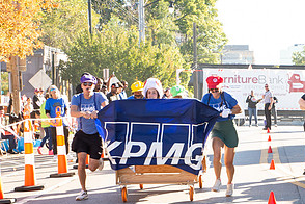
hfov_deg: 14.7
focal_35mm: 138
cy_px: 175
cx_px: 280
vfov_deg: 9.9
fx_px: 1169
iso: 640
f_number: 8
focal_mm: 48
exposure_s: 1/200
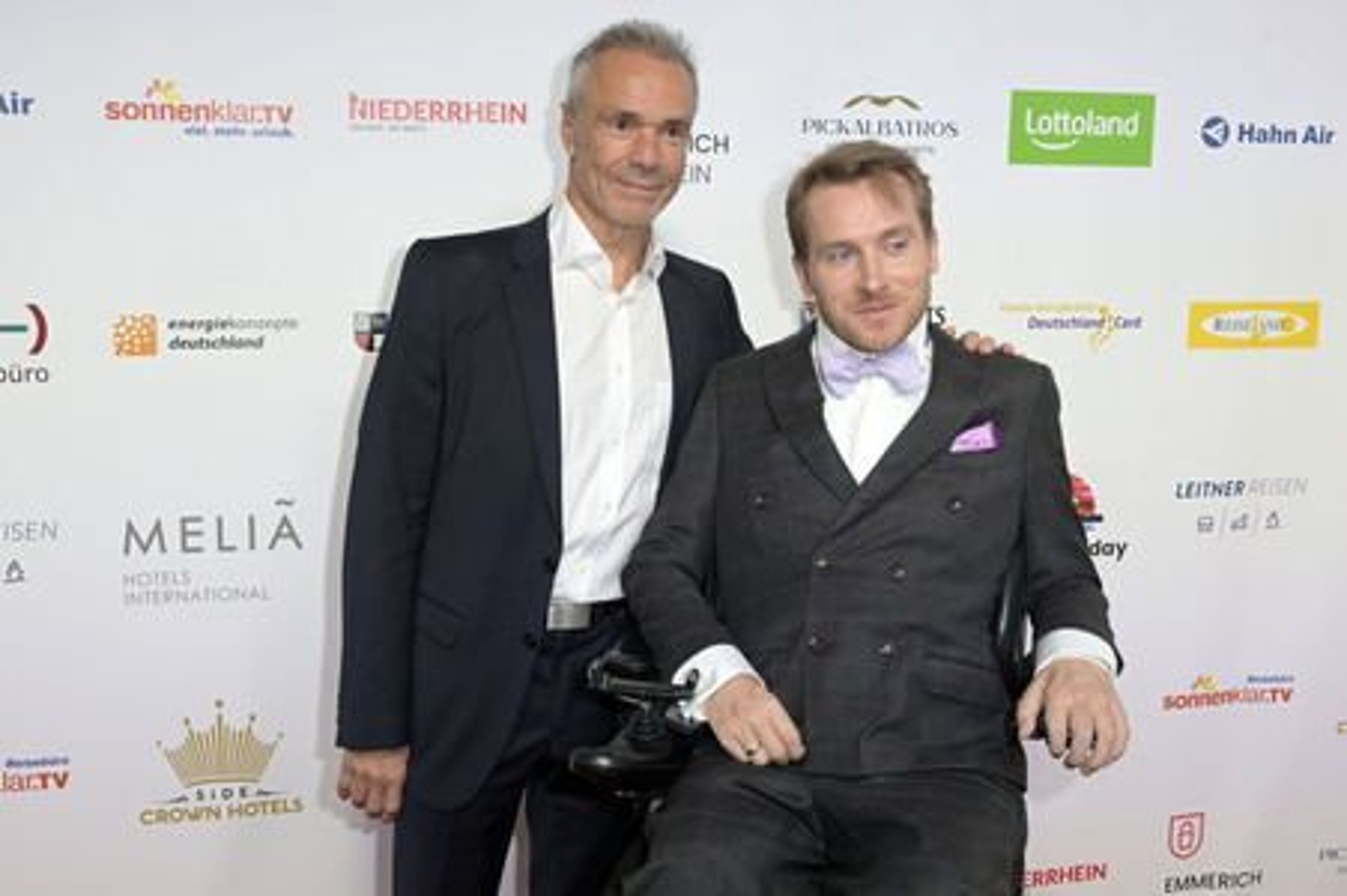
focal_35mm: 32
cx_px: 674
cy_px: 448
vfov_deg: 41.1
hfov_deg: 58.8
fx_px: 1196
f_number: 6.3
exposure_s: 1/250
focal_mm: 32
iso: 800
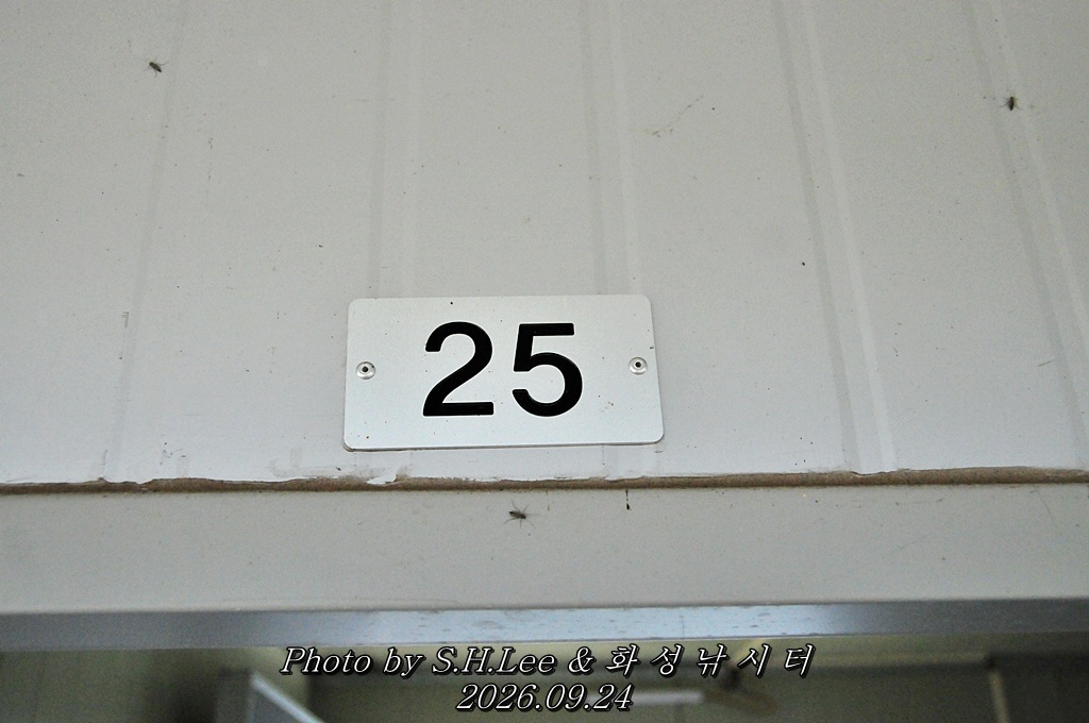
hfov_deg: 49.6
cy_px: 362
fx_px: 1178
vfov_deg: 34.1
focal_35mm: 39
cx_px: 544
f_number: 3.8
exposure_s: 1/5000
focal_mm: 26
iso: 1600
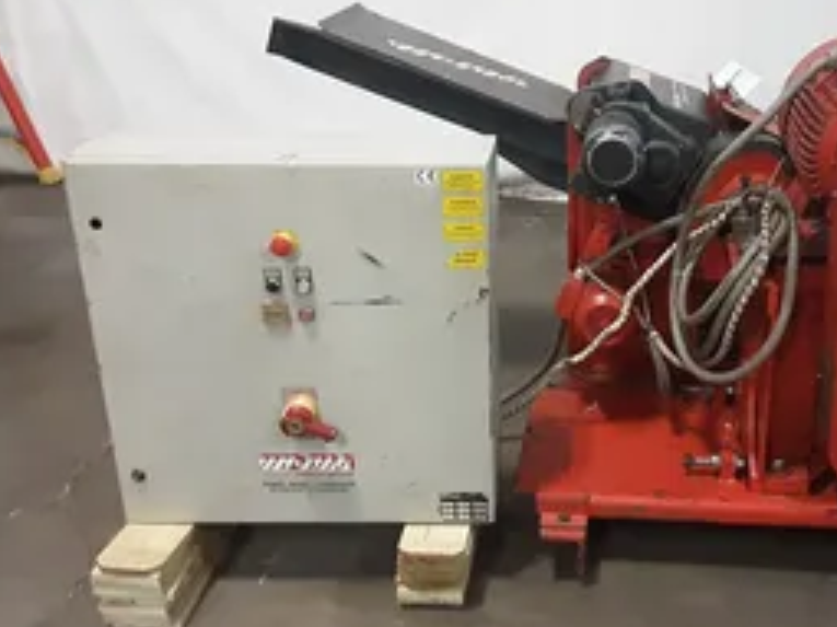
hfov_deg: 42.5
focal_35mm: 44
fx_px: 1063
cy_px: 355
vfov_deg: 32.8
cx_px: 548
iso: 400
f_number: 1.9
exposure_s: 1/24
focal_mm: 2.9
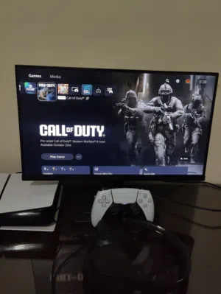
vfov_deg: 73.9
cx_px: 110
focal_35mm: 23
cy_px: 147
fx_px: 195
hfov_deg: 59.0
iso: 125
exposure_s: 1/50
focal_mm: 6.06
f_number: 1.8
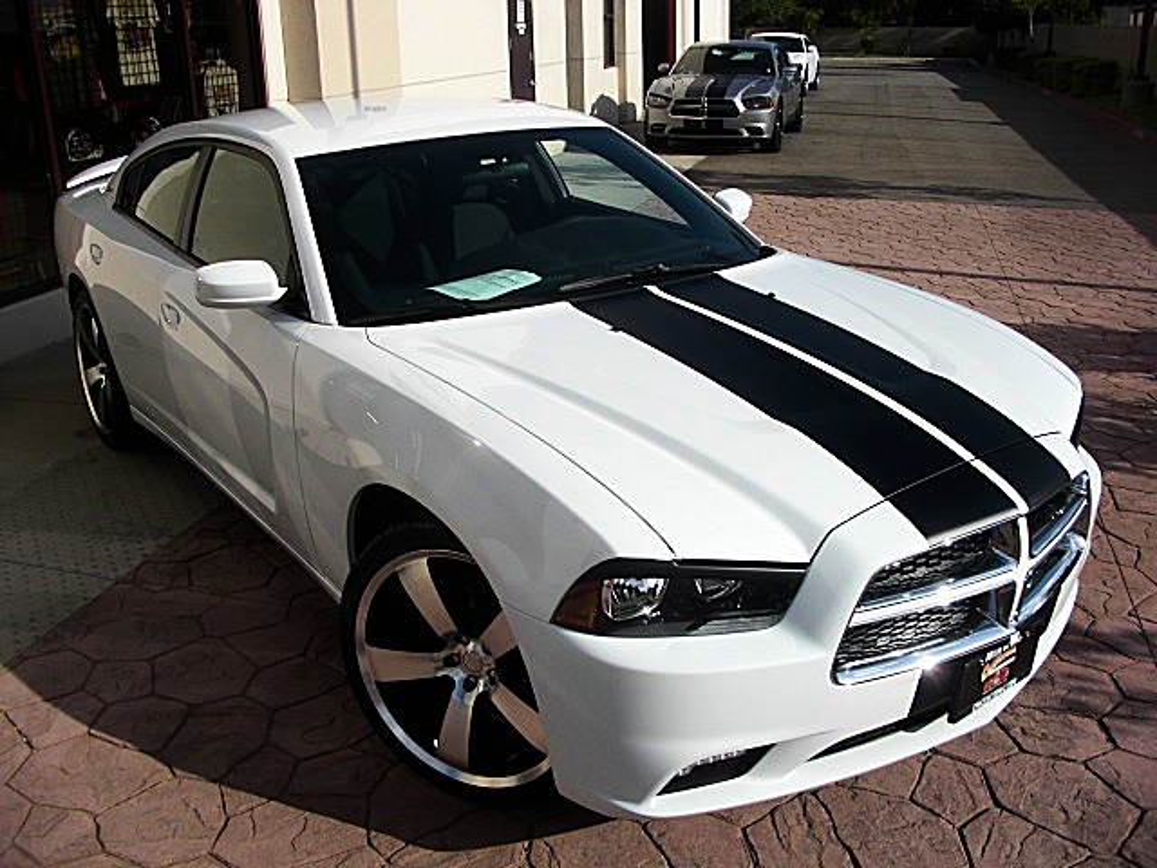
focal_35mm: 36
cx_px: 578
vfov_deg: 39.7
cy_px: 434
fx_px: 1203
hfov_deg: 51.4
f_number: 7.9
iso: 50
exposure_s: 1/200
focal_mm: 6.3
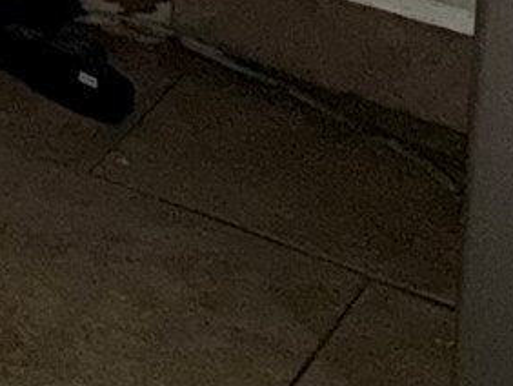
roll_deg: +1.7
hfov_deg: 9.3
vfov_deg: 7.2
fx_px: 2581
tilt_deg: -9.2
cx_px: -964
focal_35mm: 174
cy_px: -907
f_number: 1.78
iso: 125
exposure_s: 1/149
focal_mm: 6.76
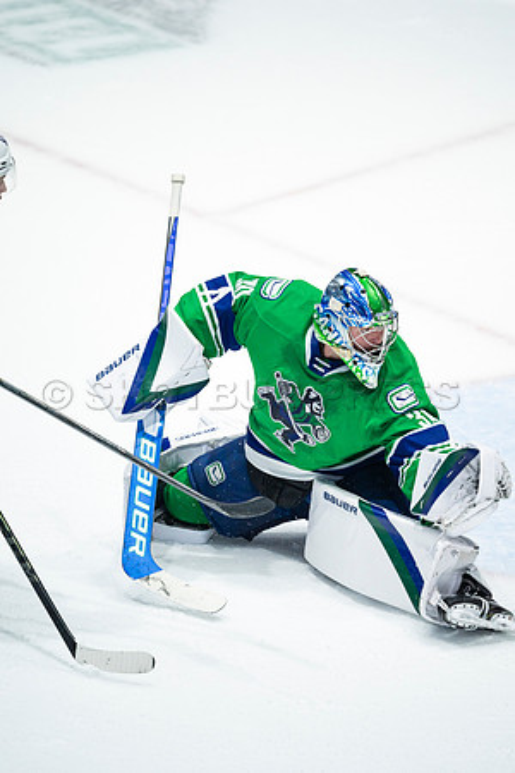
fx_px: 12874
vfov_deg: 3.4
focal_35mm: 600
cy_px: 386
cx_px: 258
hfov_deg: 2.3
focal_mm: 600
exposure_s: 1/1000
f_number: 4
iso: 2000
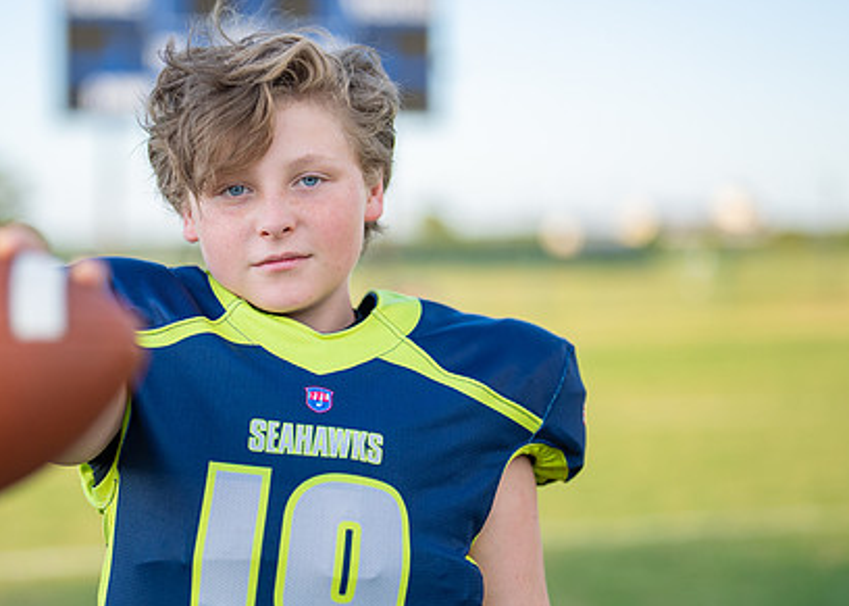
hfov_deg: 24.4
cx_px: 292
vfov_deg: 17.6
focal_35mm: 81
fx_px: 1952
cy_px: 303
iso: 100
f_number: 1.2
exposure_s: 1/2500
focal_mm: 50
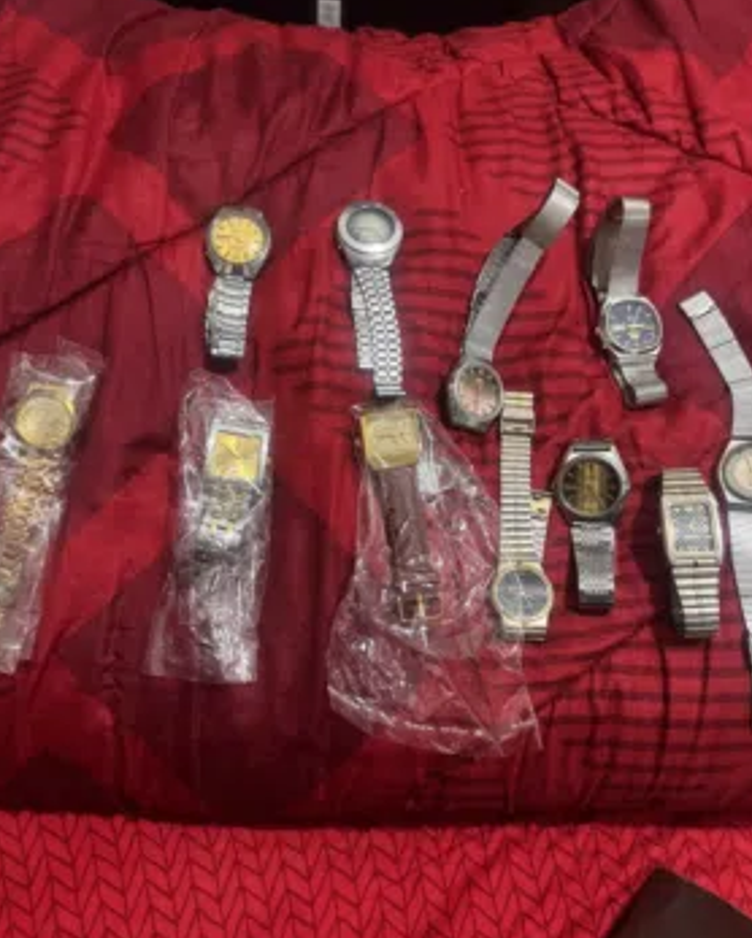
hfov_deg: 53.2
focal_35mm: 27
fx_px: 750
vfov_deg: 64.0
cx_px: 368
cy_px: 497
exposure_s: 1/50
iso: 800
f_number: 1.78
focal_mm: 6.76
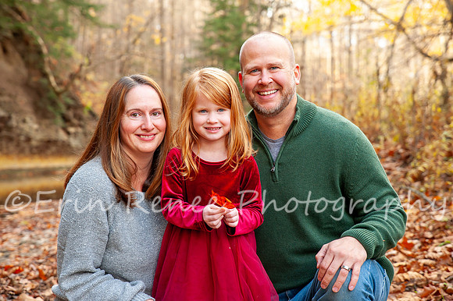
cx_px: 226
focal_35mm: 70
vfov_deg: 19.4
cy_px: 150
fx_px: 880
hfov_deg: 28.9
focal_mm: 70
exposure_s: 1/160
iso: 400
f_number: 5.6
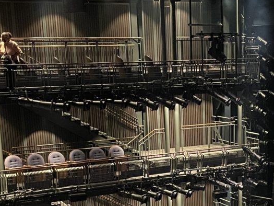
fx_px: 602
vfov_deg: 19.0
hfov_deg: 25.3
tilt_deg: -13.7
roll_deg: +1.5
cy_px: 194
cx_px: 207
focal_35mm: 76
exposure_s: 1/30
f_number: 1.6
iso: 800
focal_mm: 4.2
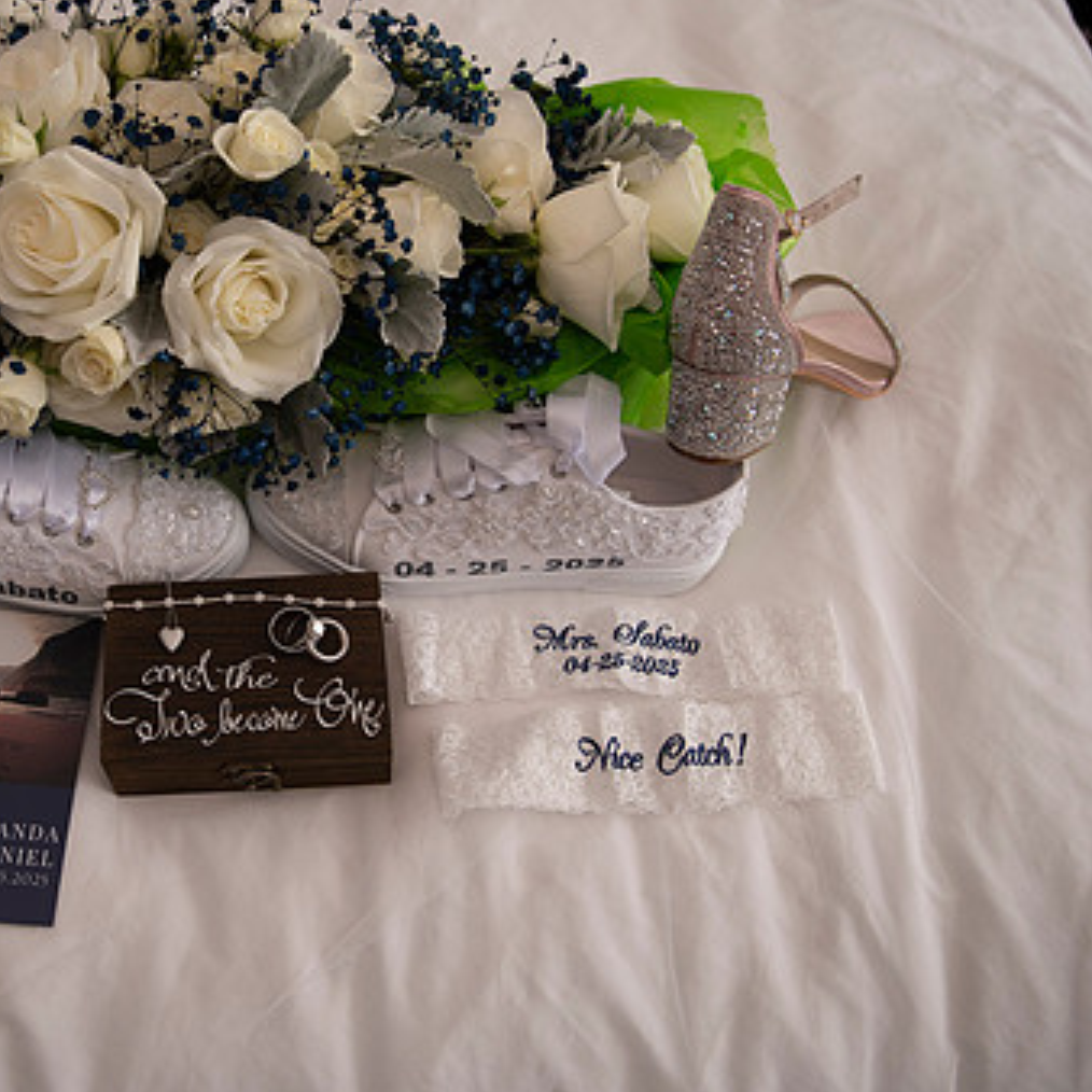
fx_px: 1249
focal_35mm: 35
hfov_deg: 45.9
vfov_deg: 47.1
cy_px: 481
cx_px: 300
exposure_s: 1/640
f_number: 2.8
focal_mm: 24
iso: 400
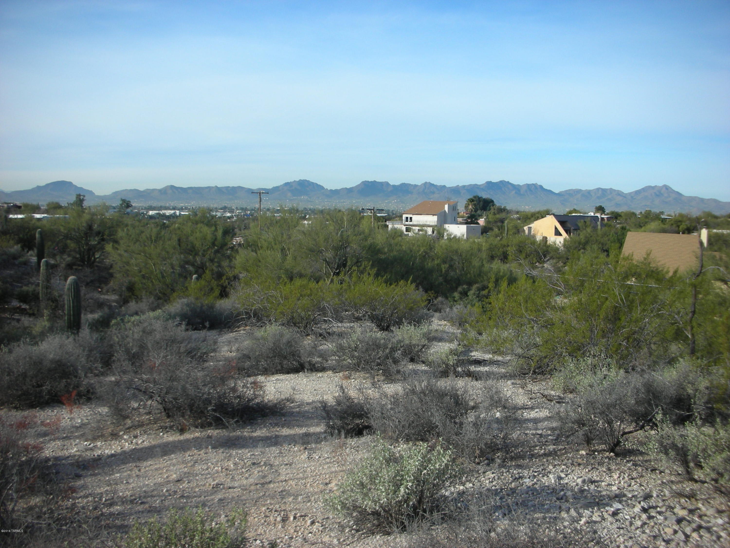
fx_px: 738
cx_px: 365
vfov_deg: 40.7
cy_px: 274
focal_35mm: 35
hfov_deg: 52.6
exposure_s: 1/71
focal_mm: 5.8
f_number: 8.5
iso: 50
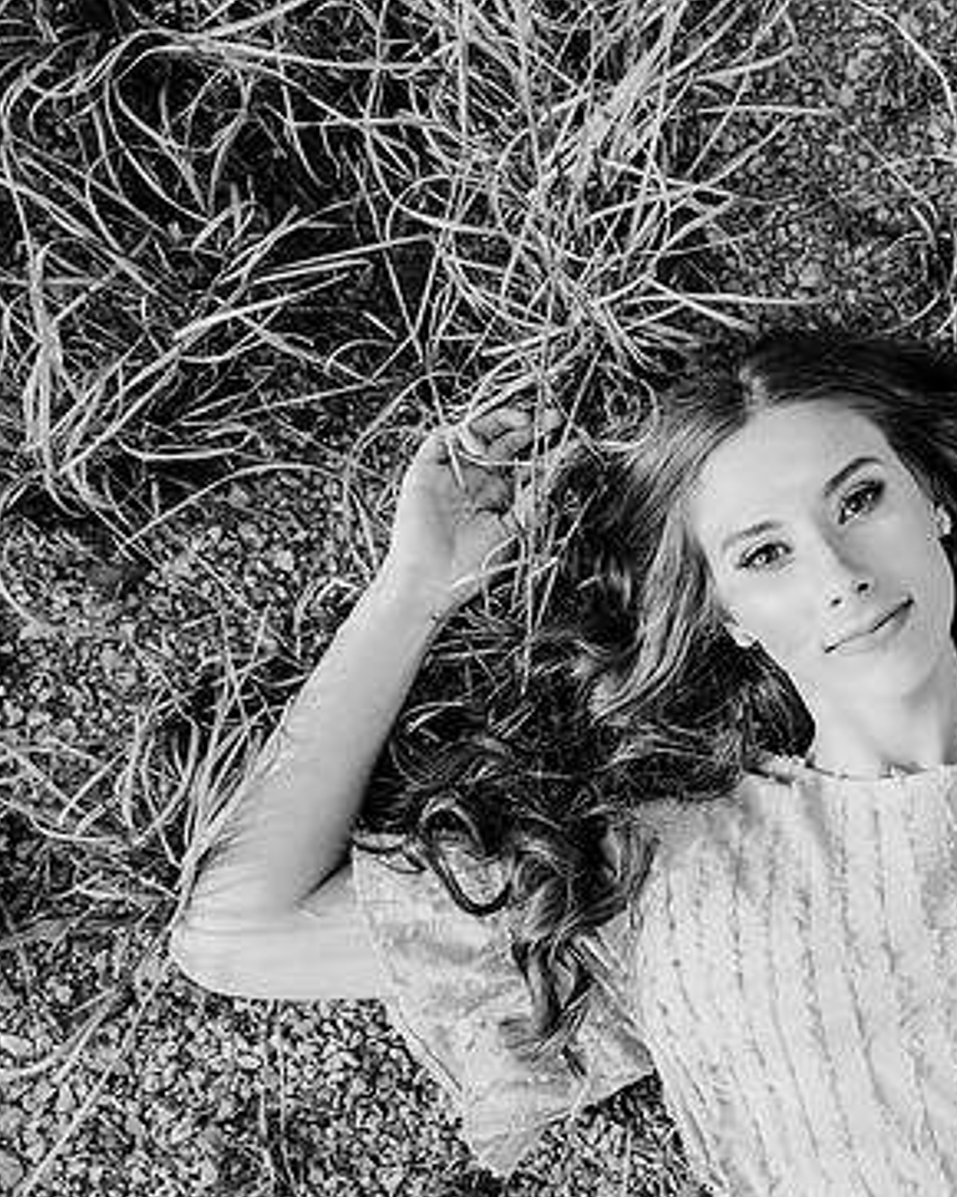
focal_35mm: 36
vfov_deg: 50.3
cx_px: 881
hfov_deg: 38.0
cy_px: 608
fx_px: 1276
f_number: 2.5
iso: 100
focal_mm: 24
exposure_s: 1/400
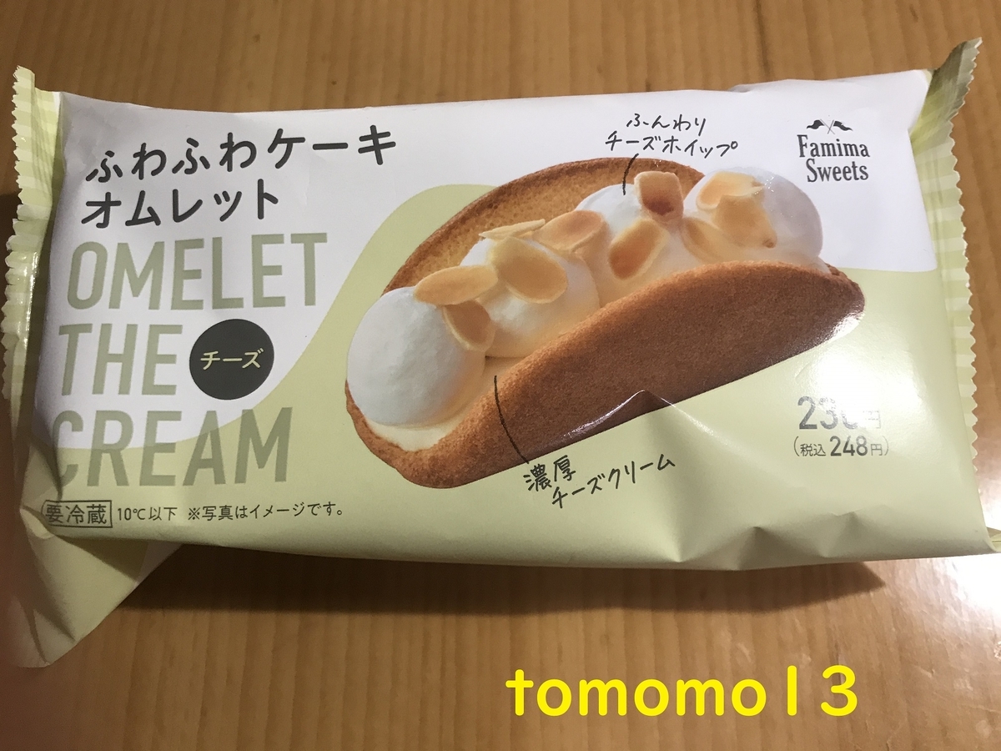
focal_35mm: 28
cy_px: 376
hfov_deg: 63.4
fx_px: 810
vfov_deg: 49.7
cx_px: 500
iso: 40
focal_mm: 3.99
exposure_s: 1/24
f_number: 1.8
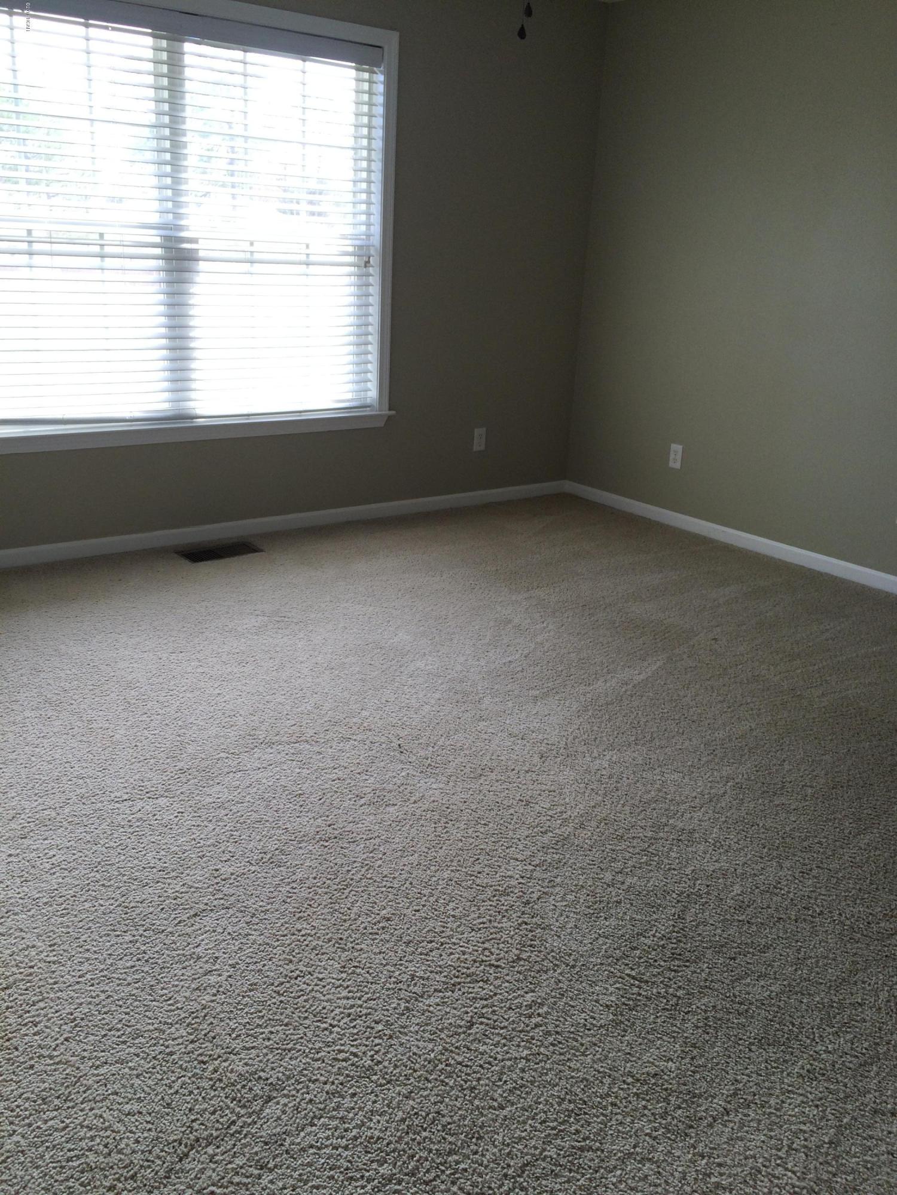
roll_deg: -2.2
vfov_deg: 61.7
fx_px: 1002
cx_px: 448
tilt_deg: -20.0
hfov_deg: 48.2
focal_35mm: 29
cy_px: 598
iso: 32
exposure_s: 1/122
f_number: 2.2
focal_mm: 4.15
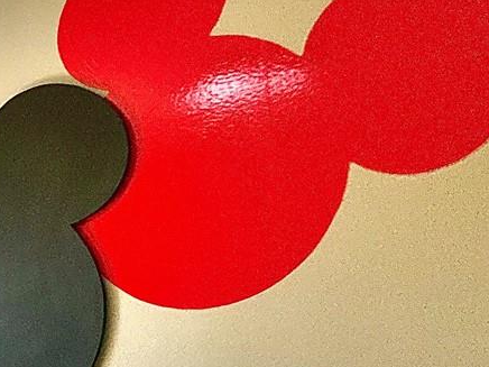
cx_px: -299
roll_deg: +0.2
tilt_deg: -0.6
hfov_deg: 18.8
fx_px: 1243
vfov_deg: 16.5
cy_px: 348
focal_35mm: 88
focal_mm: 6.76
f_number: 1.78
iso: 80
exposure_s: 1/765
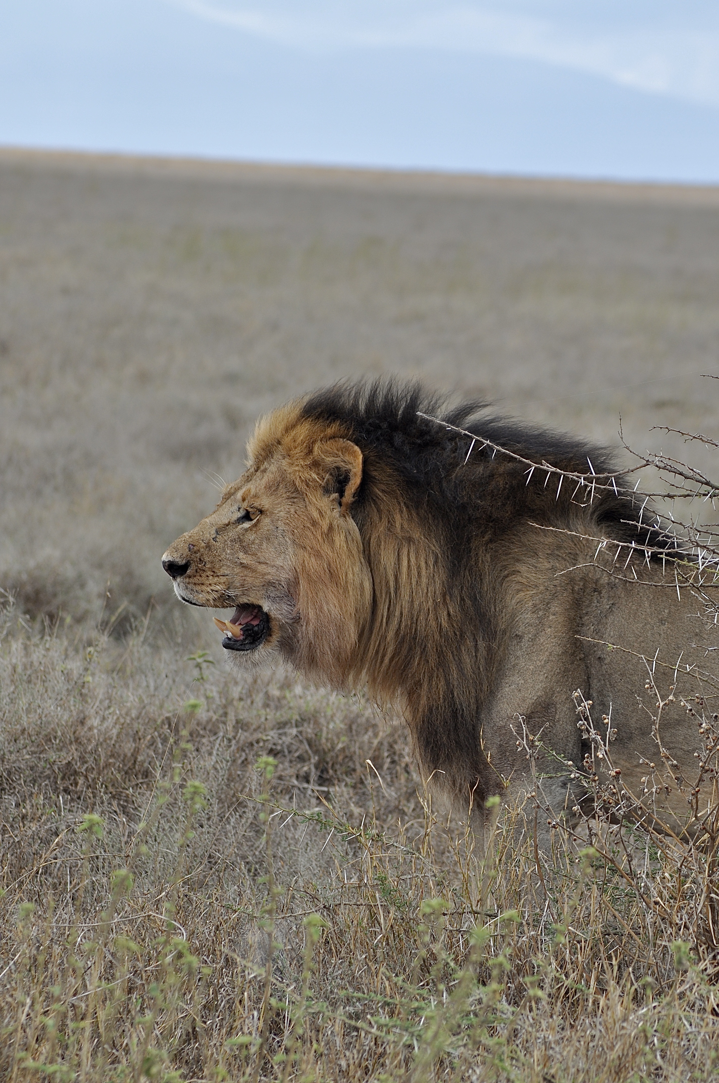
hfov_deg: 4.2
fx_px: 9911
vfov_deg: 6.3
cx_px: 360
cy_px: 542
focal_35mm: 330
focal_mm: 220
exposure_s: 1/200
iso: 200
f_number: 10
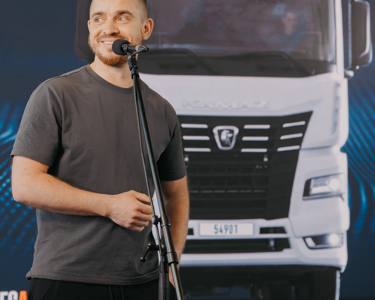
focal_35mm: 88
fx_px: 977
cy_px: 107
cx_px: 111
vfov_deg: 17.4
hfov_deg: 21.6
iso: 500
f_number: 4.5
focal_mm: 59
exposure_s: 1/125
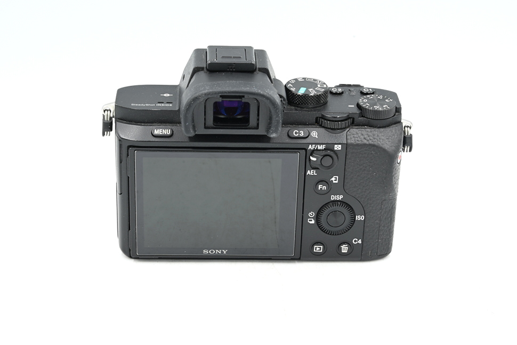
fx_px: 1077
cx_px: 258
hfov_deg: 27.0
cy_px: 172
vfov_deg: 18.2
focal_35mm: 75
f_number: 14
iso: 100
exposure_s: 1/8
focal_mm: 75
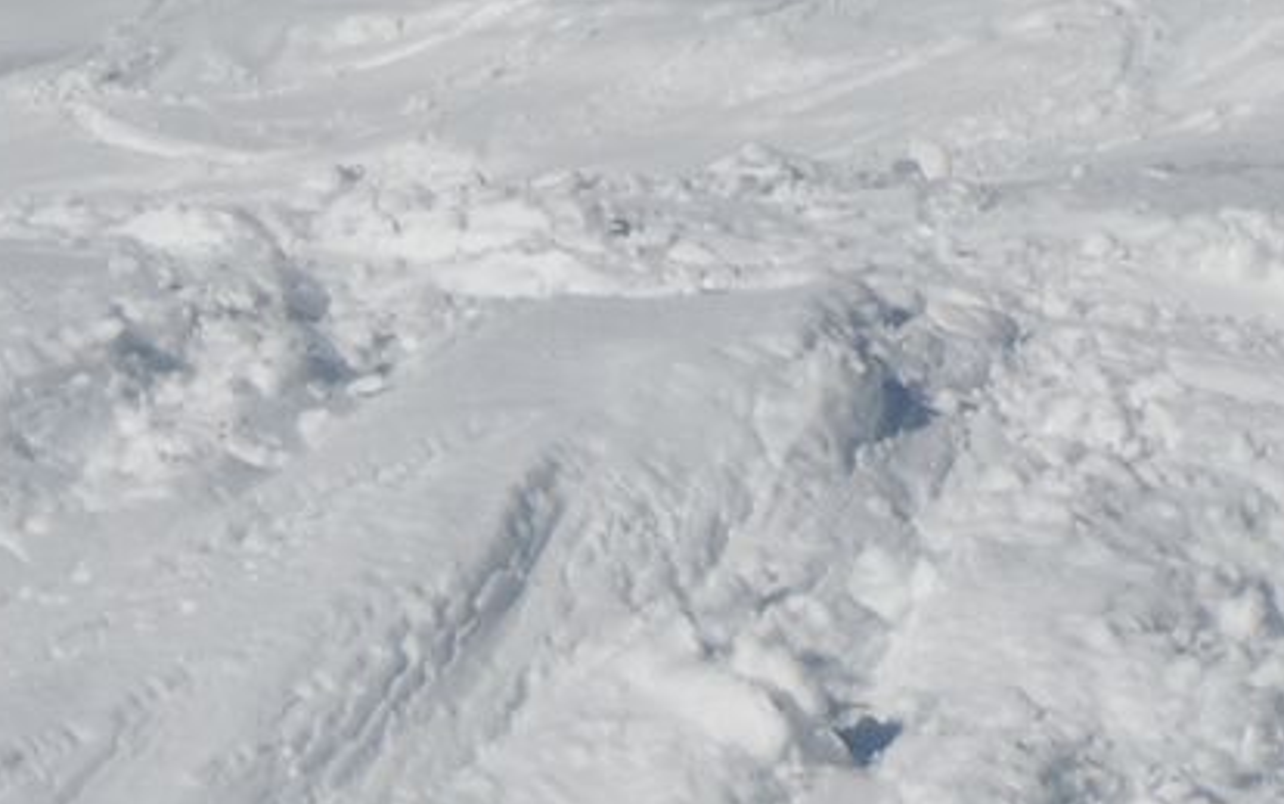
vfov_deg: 1.1
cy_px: -495
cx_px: -40
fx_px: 41338
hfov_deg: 1.8
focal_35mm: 1181
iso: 200
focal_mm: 200
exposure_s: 1/200
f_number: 25
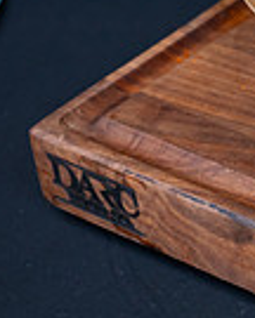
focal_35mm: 270
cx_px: 597
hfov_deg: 5.5
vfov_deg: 7.2
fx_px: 2547
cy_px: 194
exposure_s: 1/500
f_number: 4.5
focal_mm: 67
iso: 1250
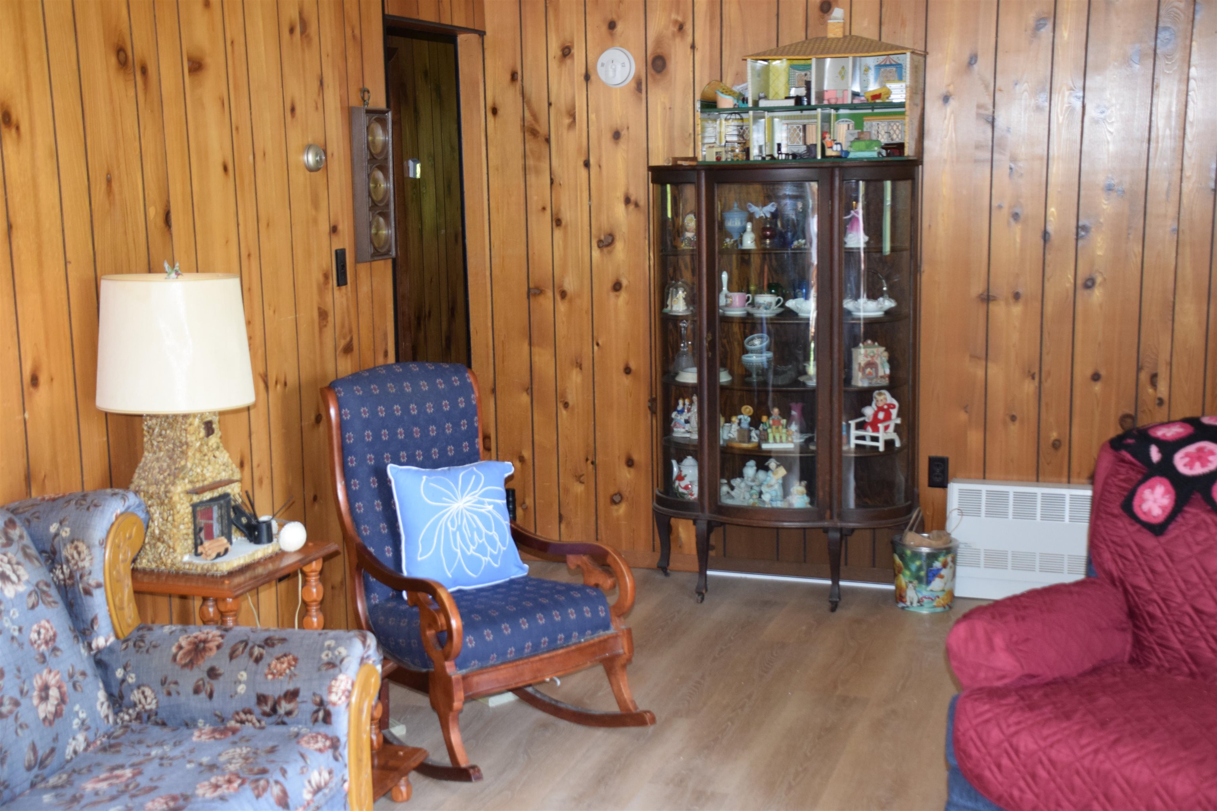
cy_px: 406
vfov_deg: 29.9
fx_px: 1521
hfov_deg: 43.6
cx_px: 608
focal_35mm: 45
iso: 1100
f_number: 4
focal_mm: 30
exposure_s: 1/60
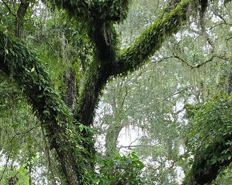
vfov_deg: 15.8
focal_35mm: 87
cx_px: -16
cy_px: 297
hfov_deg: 21.0
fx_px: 597
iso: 125
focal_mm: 6.3
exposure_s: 1/180
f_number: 1.7
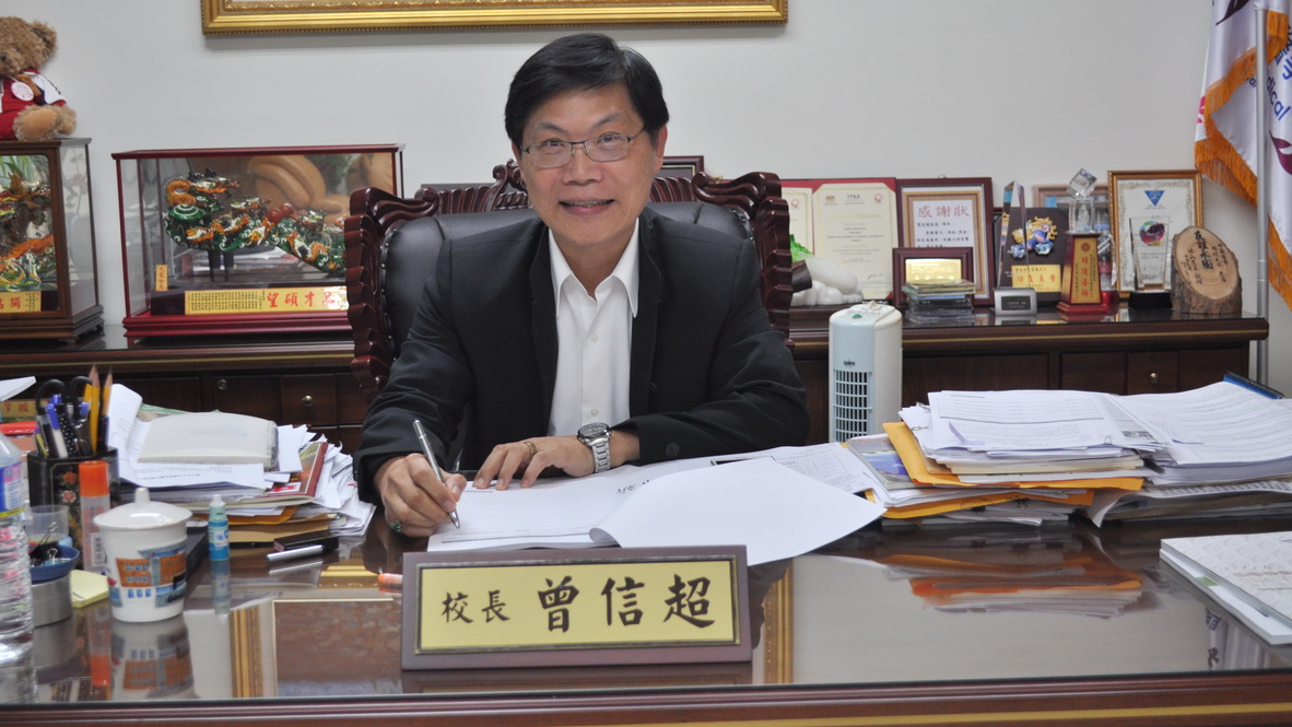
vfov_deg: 23.5
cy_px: 343
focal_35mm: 51
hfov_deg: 40.6
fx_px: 1747
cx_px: 645
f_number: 4.8
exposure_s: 1/80
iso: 400
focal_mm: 32
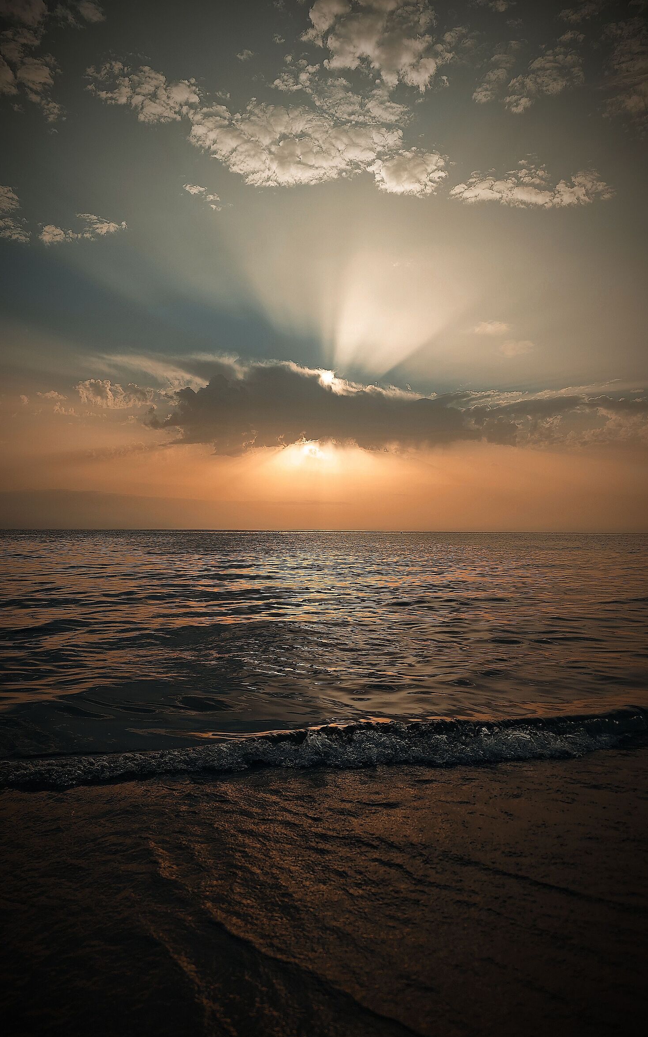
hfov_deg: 49.3
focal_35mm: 25
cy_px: 522
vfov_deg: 72.5
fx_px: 706
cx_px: 327
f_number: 1.9
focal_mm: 8.7
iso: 50
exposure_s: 1/2683
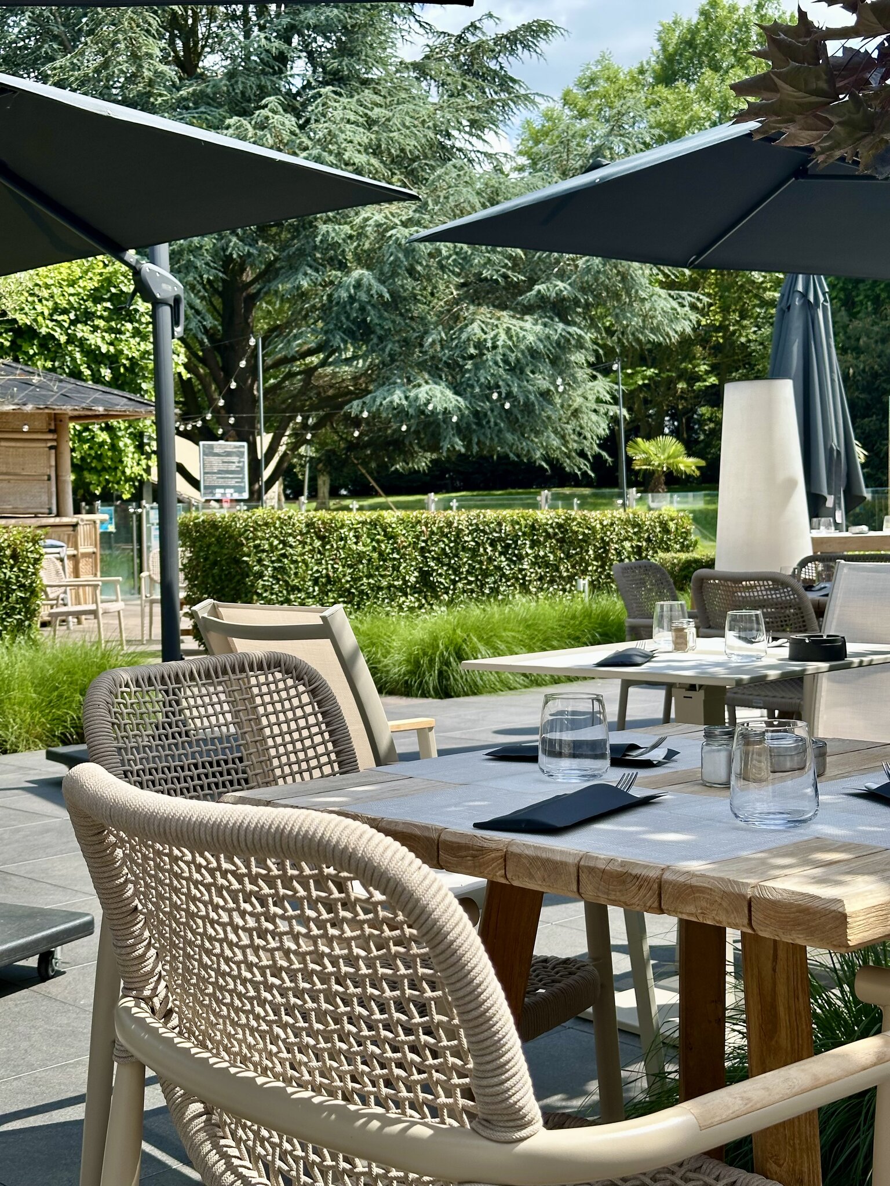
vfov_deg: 39.7
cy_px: 593
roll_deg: +0.1
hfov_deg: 30.3
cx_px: 445
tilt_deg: -2.1
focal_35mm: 48
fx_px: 1645
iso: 64
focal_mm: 6.86
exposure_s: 1/2028
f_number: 1.78
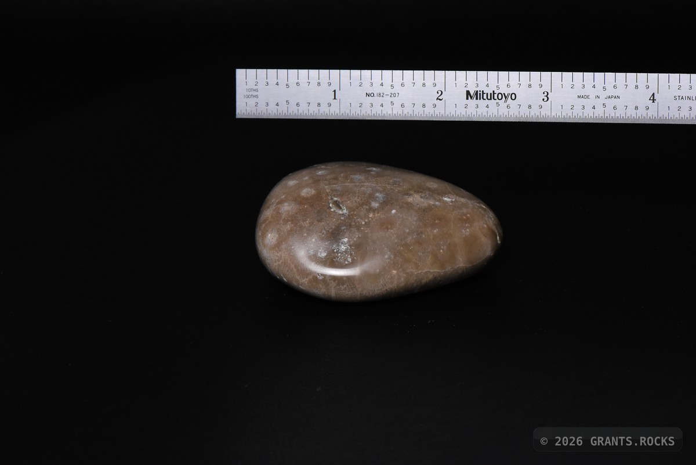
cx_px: 348
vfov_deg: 13.1
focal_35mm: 105
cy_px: 232
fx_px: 2031
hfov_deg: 19.4
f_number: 14
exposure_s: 1/60
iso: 5000
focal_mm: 105
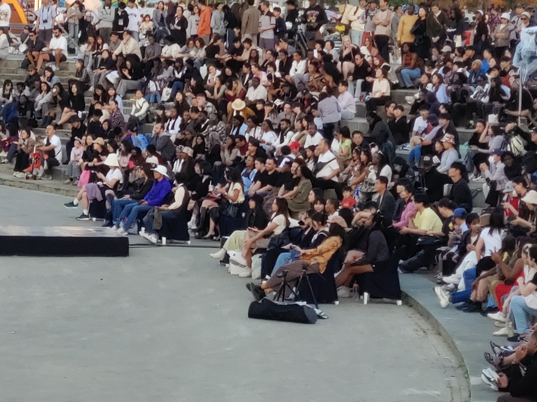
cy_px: 100
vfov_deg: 8.2
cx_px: 193
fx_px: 2792
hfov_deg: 11.0
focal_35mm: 180
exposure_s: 1/120
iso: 150
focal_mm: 5.88
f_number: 2.4
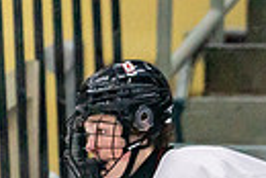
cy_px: 346
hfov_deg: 2.1
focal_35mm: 995
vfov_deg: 1.4
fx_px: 7360
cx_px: 305
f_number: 2.8
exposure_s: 1/1250
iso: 3200
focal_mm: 200
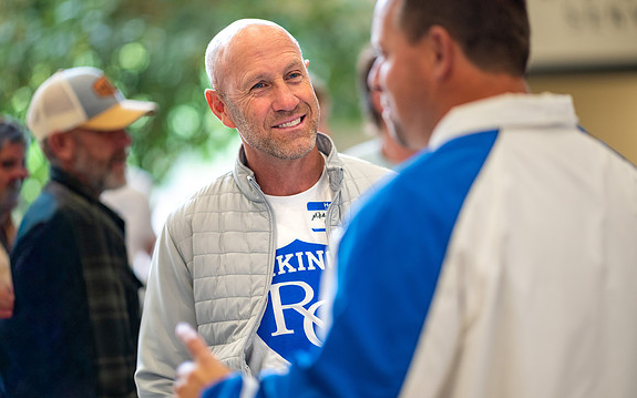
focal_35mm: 109
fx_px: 1892
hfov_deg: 19.1
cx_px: 323
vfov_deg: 12.0
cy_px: 189
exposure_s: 1/250
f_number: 1.6
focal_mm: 105
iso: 640
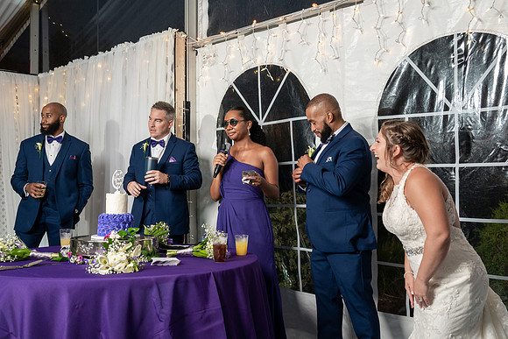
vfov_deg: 36.5
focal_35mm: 36
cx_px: 256
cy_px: 170
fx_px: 515
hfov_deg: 52.5
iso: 1600
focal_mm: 36
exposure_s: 1/200
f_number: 5.6
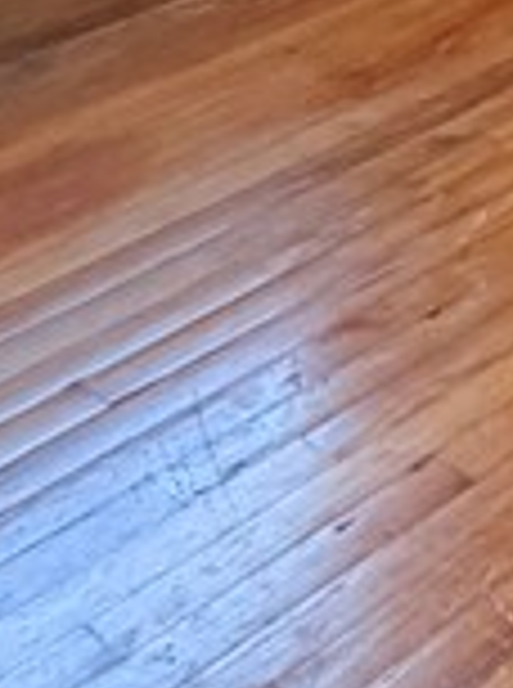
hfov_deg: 11.1
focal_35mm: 94
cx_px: 1458
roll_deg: -1.9
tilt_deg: -7.3
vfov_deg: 16.1
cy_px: -701
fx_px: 1865
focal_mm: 2.22
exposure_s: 1/63
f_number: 2.2
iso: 320
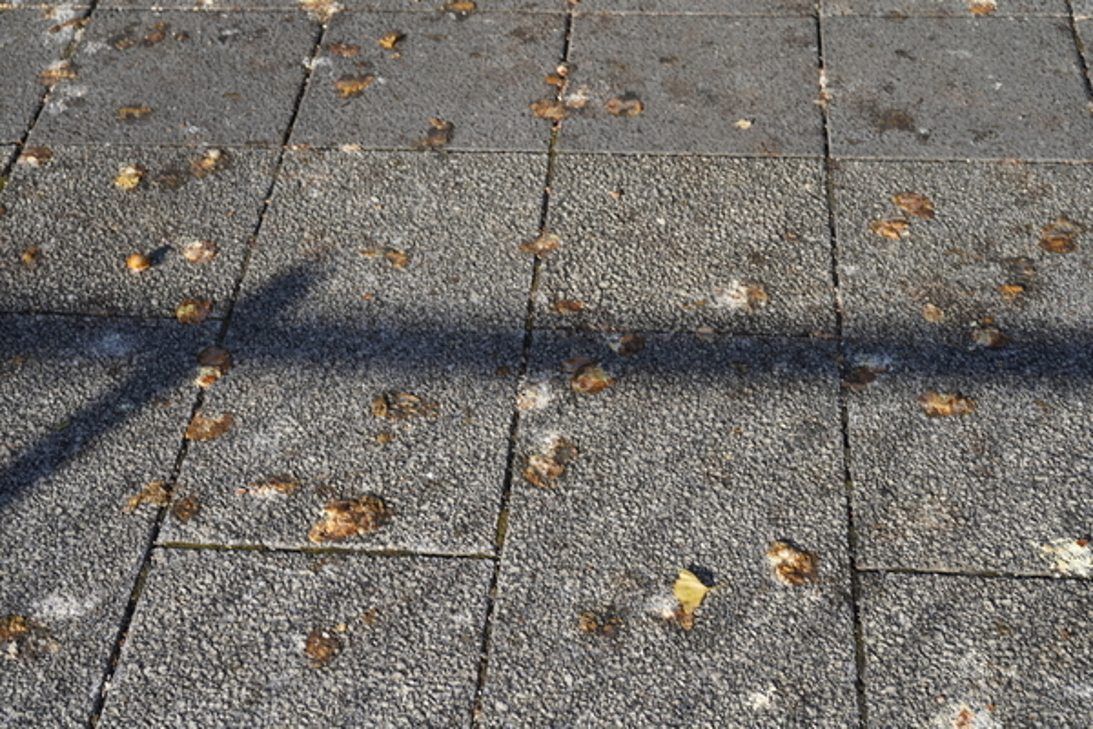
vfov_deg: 22.6
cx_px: 546
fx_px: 1822
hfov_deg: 33.4
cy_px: 364
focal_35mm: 60
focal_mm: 60
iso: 100
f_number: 8
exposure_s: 1/160
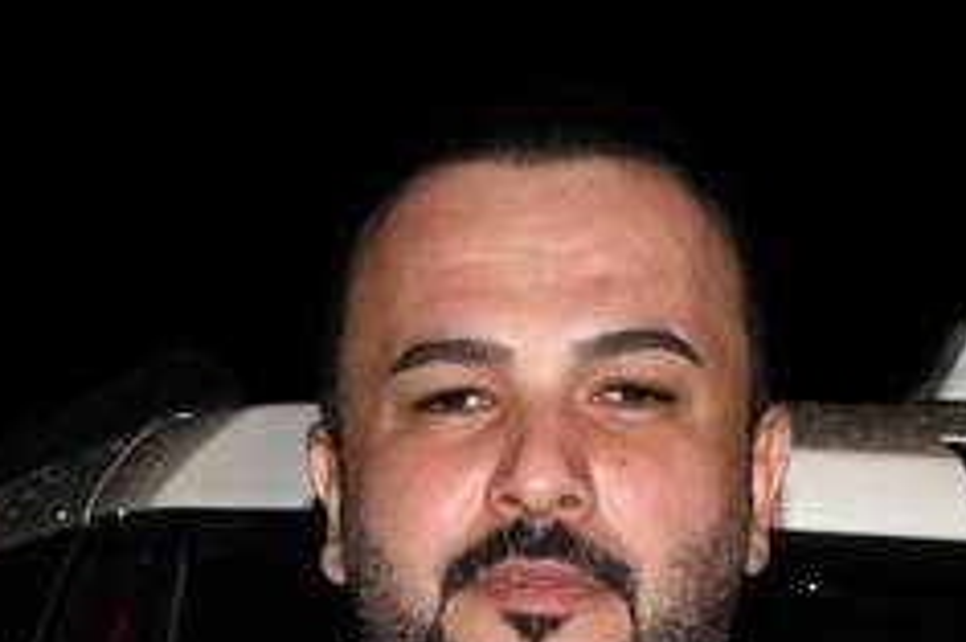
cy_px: 1719
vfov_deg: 6.6
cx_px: 463
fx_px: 5229
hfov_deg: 10.6
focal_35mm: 195
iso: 400
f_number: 4
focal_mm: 24
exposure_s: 1/60
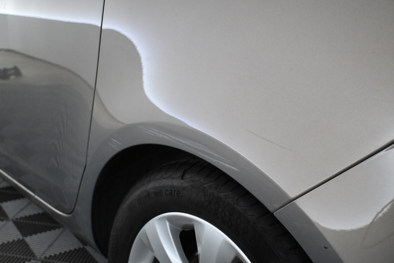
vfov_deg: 33.6
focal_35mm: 40
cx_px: 197
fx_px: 435
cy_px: 132
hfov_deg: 48.7
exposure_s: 1/125
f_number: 4.5
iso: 3200
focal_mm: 26.5
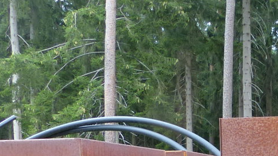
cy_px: 230
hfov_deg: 21.2
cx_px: 373
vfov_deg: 12.8
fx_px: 663
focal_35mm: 90
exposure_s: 1/60
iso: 160
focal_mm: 4.5
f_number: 2.8
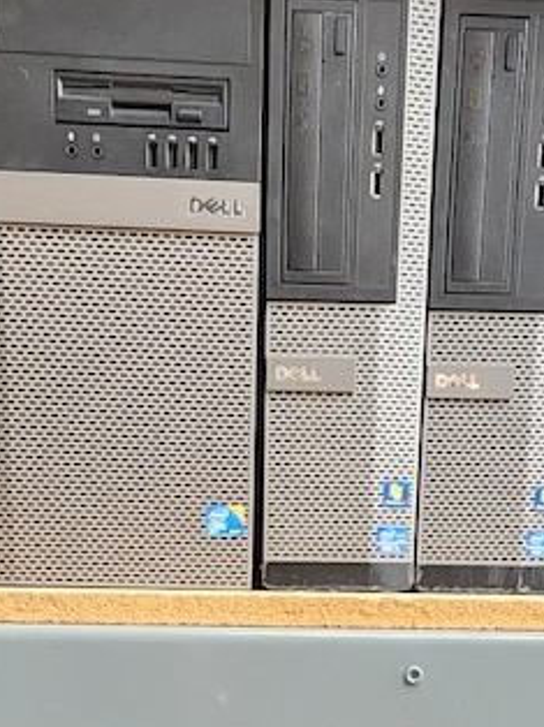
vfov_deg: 28.6
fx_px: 1112
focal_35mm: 53
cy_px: 977
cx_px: 248
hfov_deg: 27.5
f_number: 2.2
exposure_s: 1/30
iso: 400
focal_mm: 2.2
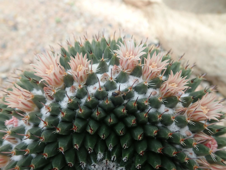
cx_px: 113
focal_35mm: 30
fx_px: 196
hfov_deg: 60.0
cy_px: 85
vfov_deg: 46.8
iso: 100
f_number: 3.2
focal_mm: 5.5
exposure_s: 1/160
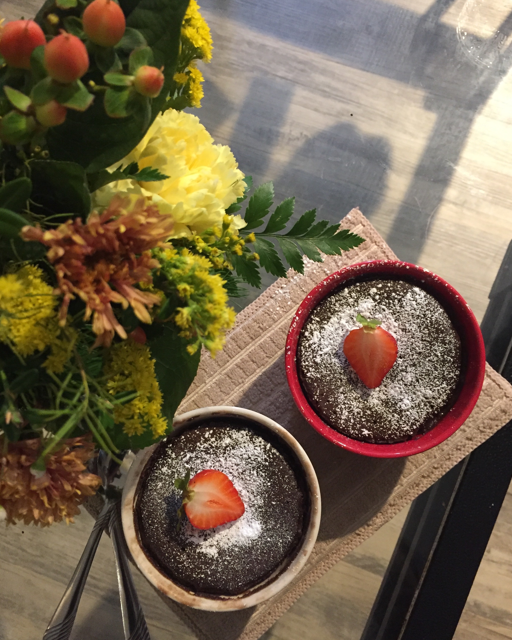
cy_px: 336
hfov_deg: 47.1
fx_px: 587
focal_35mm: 31
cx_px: 253
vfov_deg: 57.2
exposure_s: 1/30
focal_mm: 4.15
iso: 250
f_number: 2.2
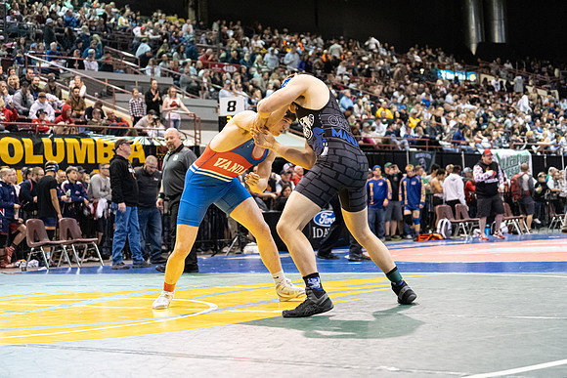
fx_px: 1103
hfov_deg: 28.8
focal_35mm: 70
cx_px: 284
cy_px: 189
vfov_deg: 19.5
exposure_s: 1/500
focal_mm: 70
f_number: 4
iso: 10000
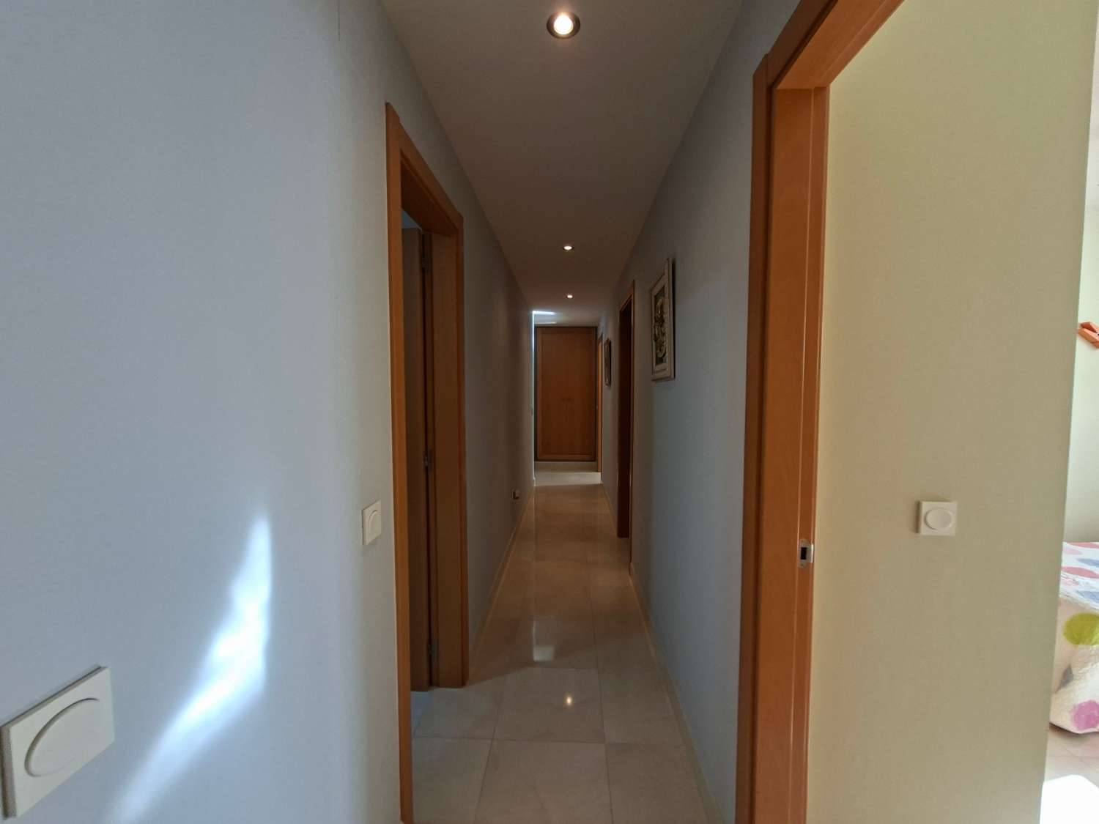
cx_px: 550
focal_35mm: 13
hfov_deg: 106.2
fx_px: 413
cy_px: 412
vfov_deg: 89.9
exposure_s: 1/60
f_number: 2.2
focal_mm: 1.74
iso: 40
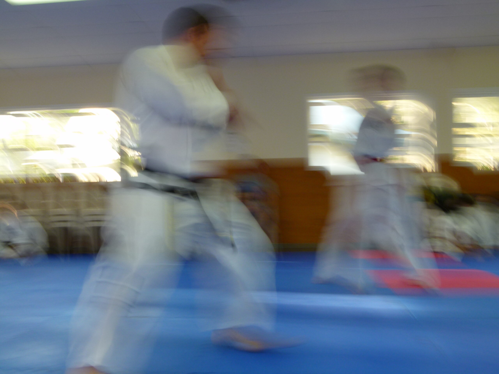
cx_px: 250
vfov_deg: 38.7
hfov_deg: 50.1
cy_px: 187
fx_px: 533
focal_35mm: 37
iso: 100
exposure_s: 1/4
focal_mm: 6.7
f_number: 6.3
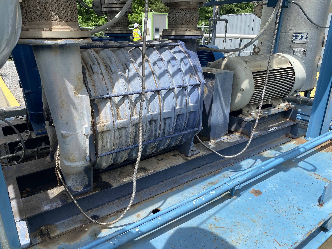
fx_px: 249
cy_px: 124
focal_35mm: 26
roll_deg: +0.0
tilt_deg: -22.0
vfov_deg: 53.1
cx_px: 166
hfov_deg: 67.3
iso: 32
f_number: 1.8
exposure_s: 1/1362
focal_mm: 4.25
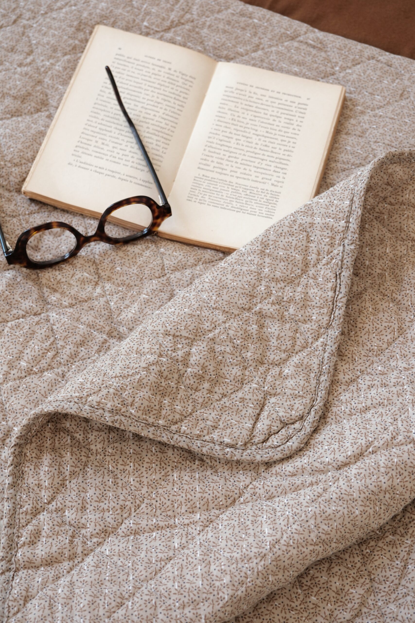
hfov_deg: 25.5
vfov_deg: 37.5
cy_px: 312
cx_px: 208
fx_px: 916
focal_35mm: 53
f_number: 4
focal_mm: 35
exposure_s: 1/52
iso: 1600
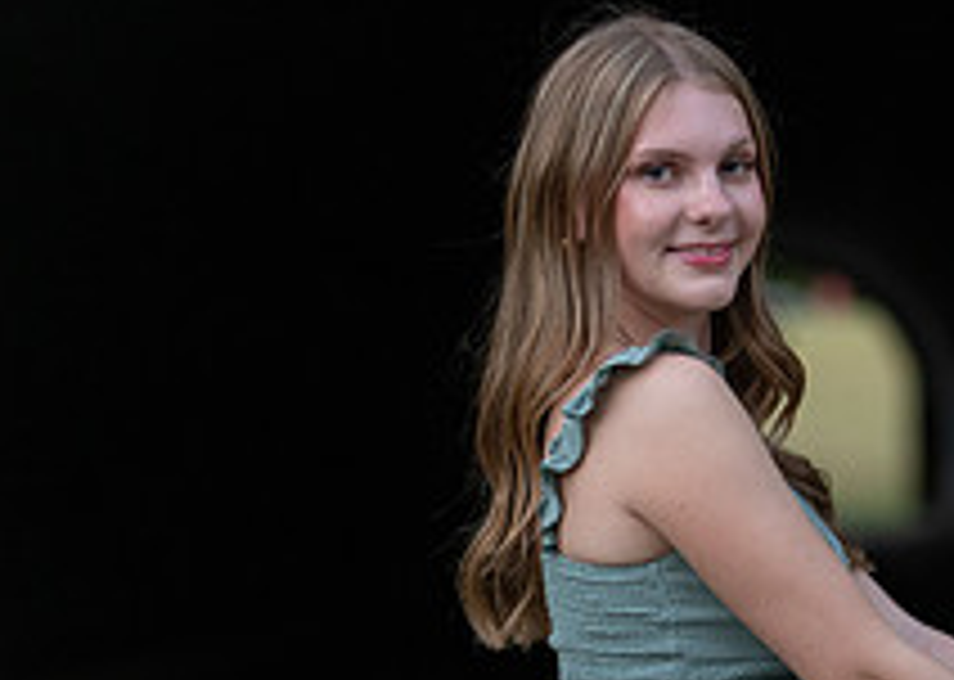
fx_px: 4114
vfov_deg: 9.4
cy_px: 654
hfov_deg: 13.2
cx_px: 750
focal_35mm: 152
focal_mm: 50
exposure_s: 1/400
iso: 320
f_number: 1.2
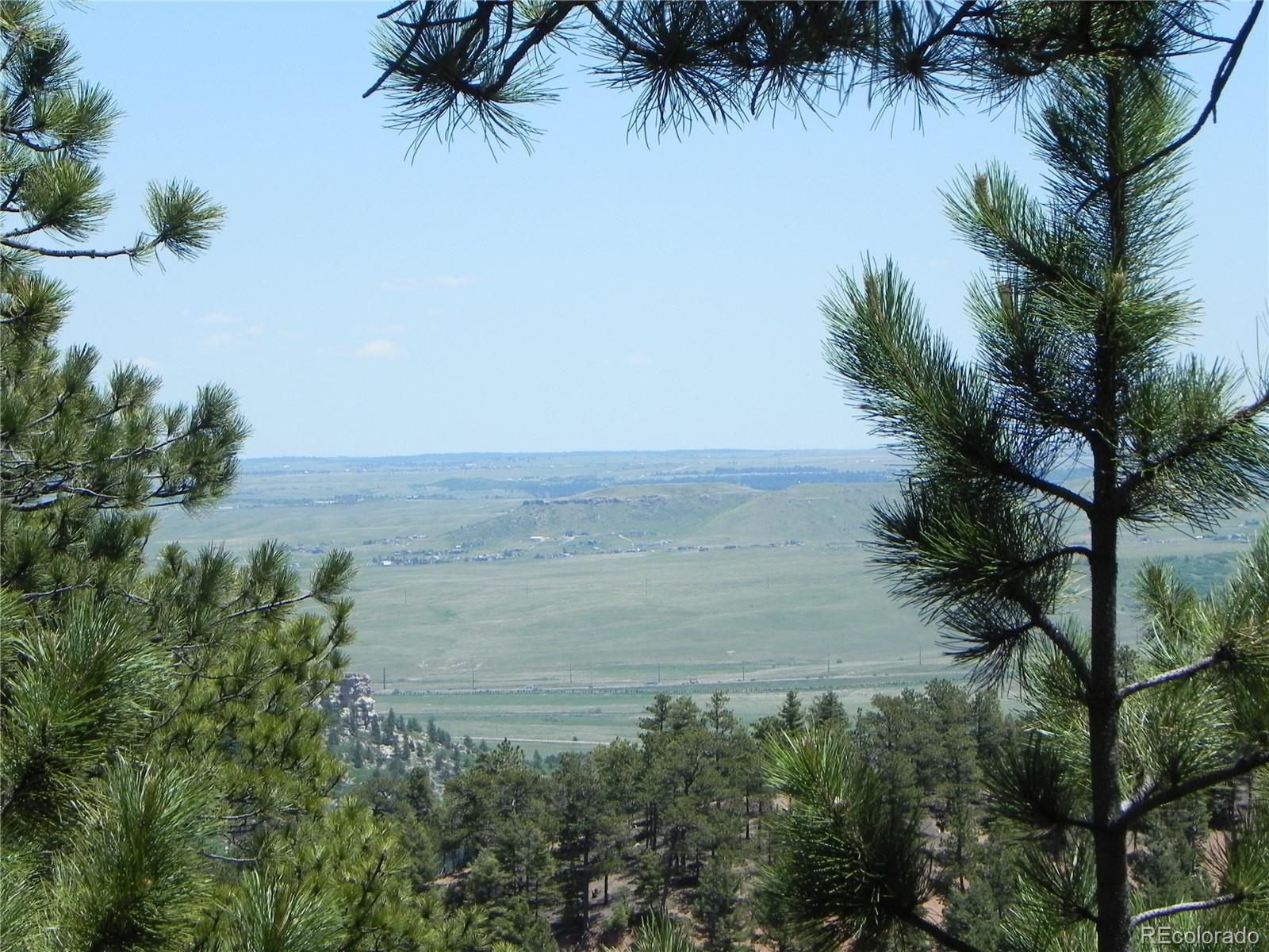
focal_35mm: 184
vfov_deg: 8.1
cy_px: 476
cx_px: 634
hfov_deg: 10.7
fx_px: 6745
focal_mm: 32.7
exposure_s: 1/433
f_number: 7.1
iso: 160
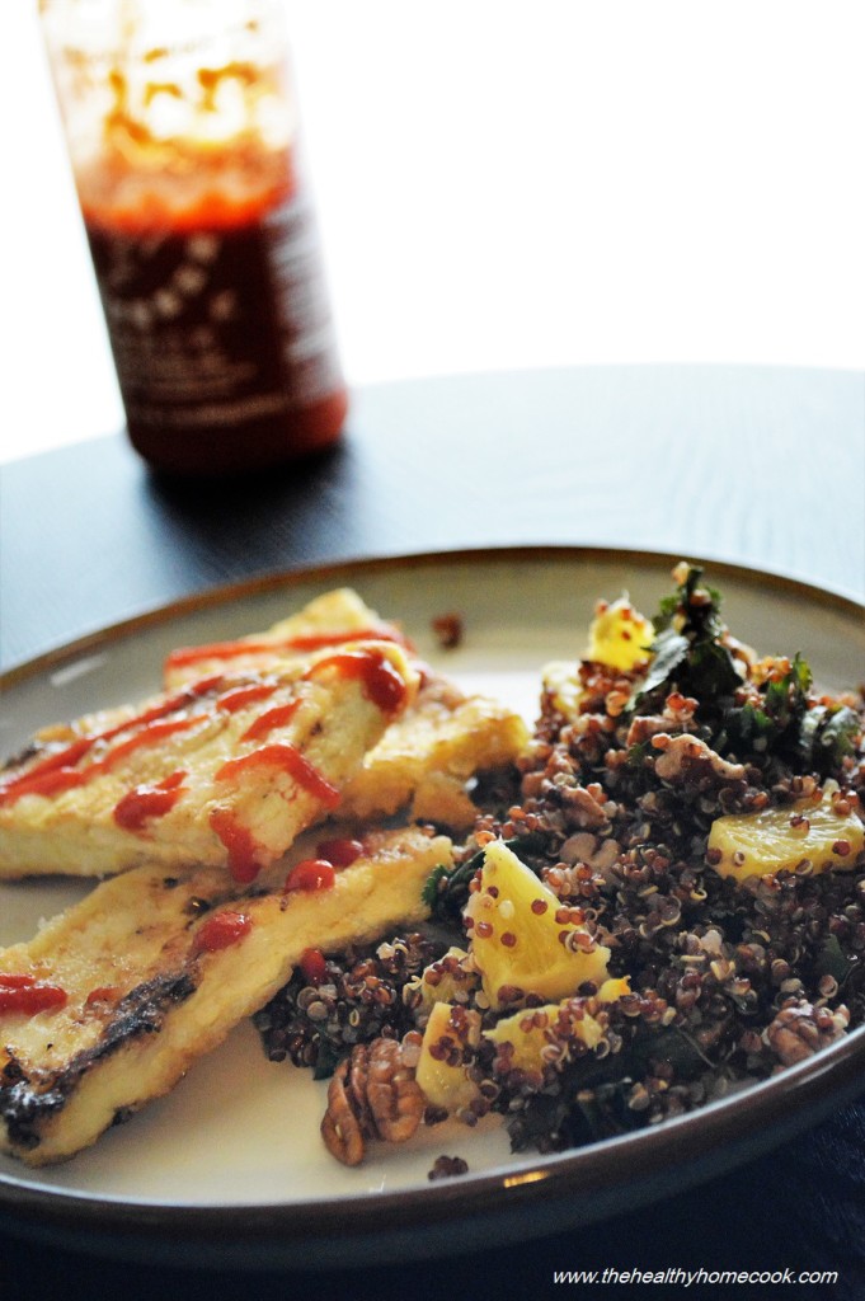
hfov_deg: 22.6
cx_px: 432
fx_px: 2166
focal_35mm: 60
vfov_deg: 33.4
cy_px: 650
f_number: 5.3
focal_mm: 40
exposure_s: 1/160
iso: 3200
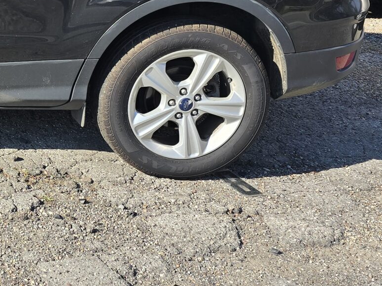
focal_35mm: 76
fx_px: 839
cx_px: -134
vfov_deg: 19.2
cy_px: 49
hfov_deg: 22.5
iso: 12
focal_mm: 6.3
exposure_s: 1/588
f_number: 1.7
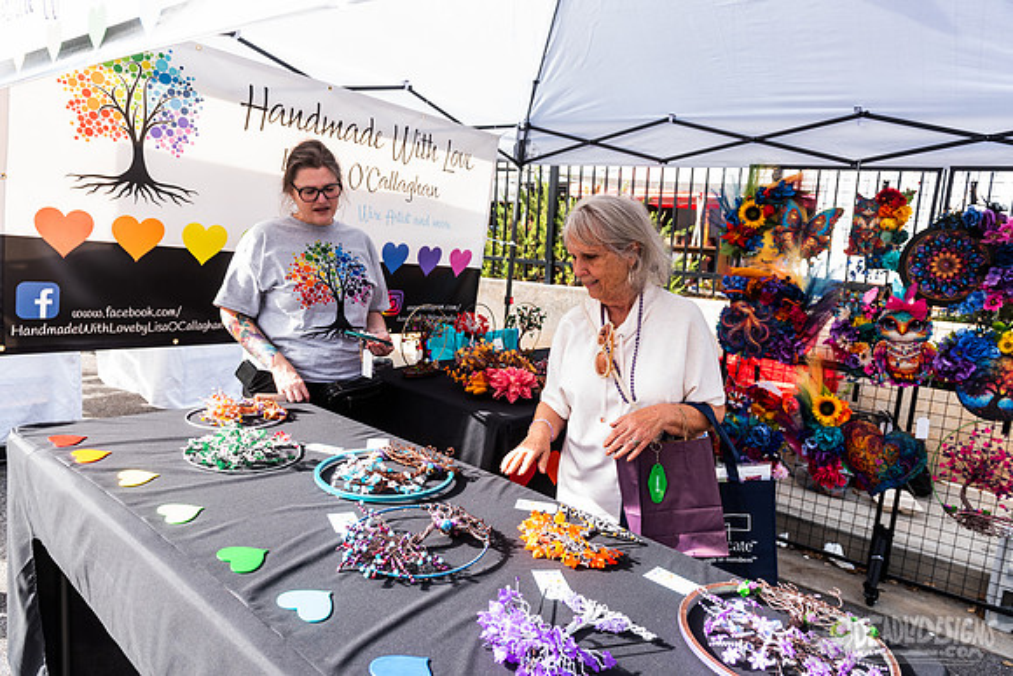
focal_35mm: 24
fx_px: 675
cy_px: 338
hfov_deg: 73.7
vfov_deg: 53.2
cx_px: 506
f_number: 5
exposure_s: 1/200
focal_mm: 24
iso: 250
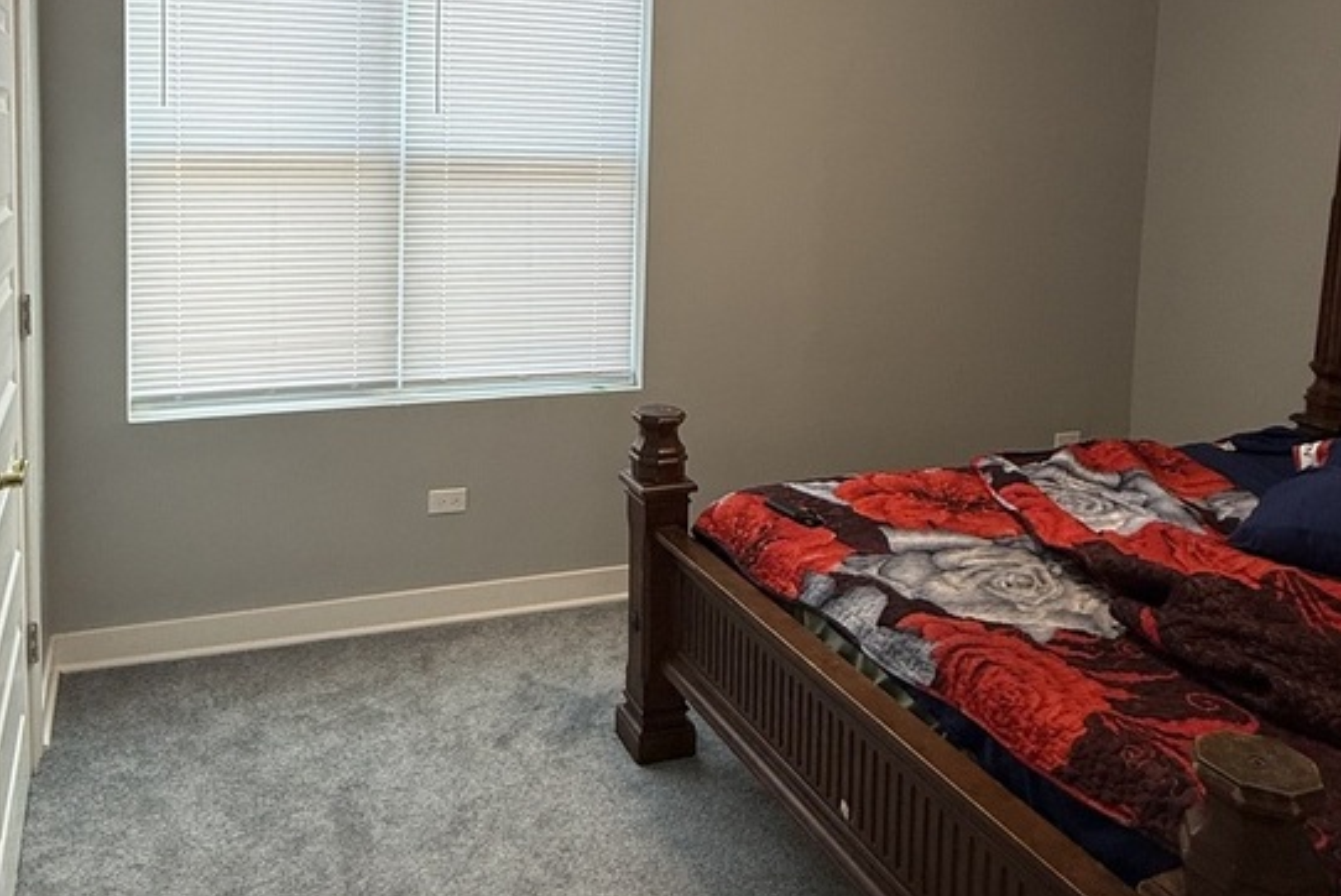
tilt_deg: -4.2
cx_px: 542
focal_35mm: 29
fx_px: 1081
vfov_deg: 43.7
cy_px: 235
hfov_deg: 63.1
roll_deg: -1.4
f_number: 2.2
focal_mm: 2.22
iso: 100
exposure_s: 1/120
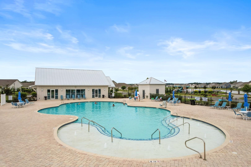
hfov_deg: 78.6
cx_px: 126
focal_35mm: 22
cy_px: 84
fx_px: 153
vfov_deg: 57.2
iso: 100
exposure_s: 1/500
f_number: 2.8
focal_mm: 8.38
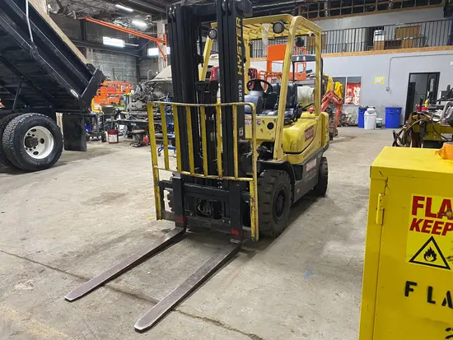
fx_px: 340
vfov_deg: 53.1
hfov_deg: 67.3
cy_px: 170
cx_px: 226
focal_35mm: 26
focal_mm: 4.25
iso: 320
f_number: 1.8
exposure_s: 1/60
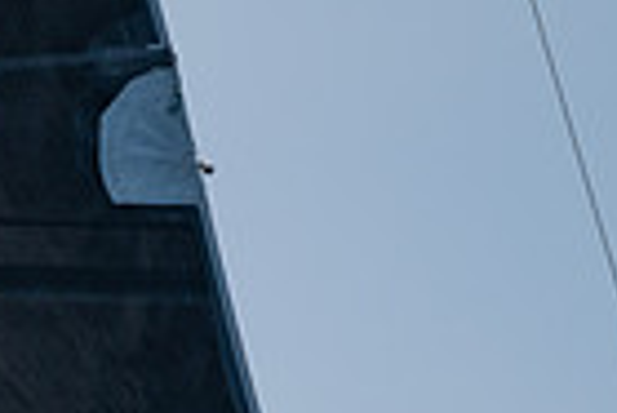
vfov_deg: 0.6
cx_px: -313
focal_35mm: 2162
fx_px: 37092
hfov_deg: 1.0
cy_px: 892
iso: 250
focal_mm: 400
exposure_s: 1/2000
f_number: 6.3
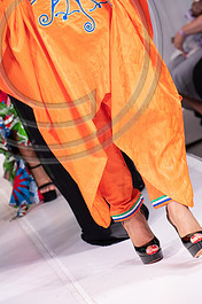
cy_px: 47
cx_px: 46
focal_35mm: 197
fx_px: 1662
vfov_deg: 10.4
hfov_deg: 6.9
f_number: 5.6
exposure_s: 1/400
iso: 2000
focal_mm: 116
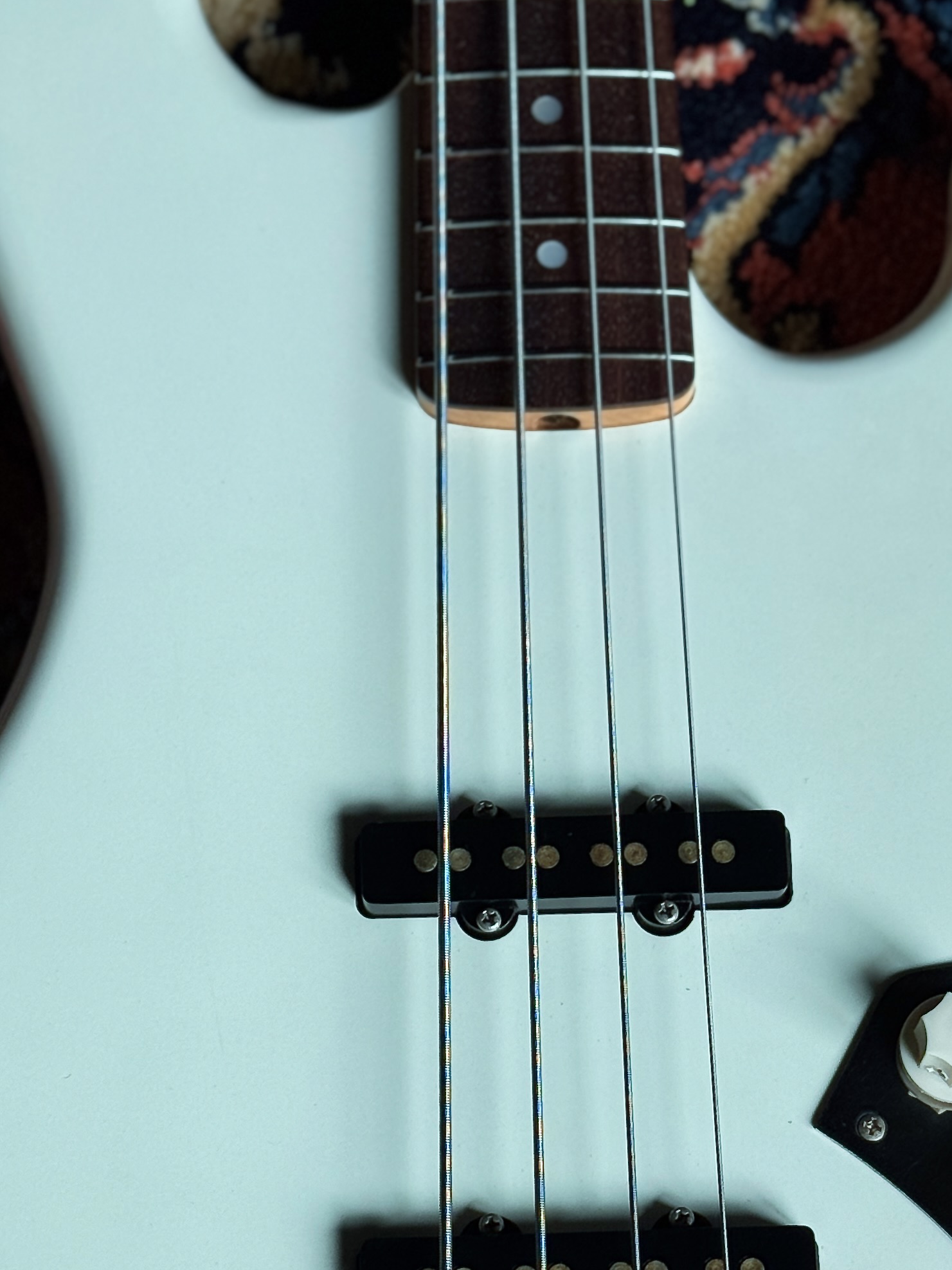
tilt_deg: -72.0
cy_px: 884
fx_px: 3594
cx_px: 591
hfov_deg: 15.1
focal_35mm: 98
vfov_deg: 19.9
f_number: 1.78
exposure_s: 1/85
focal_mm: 6.76
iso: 100
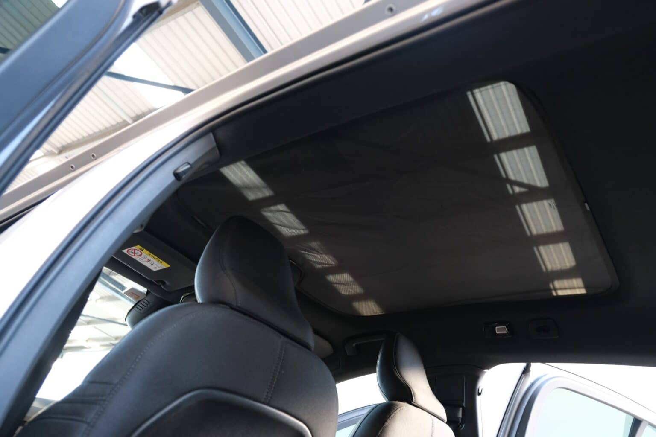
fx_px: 492
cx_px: 328
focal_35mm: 27
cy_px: 218
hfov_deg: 67.4
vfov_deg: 47.9
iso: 1000
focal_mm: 18
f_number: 2.8
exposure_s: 1/26
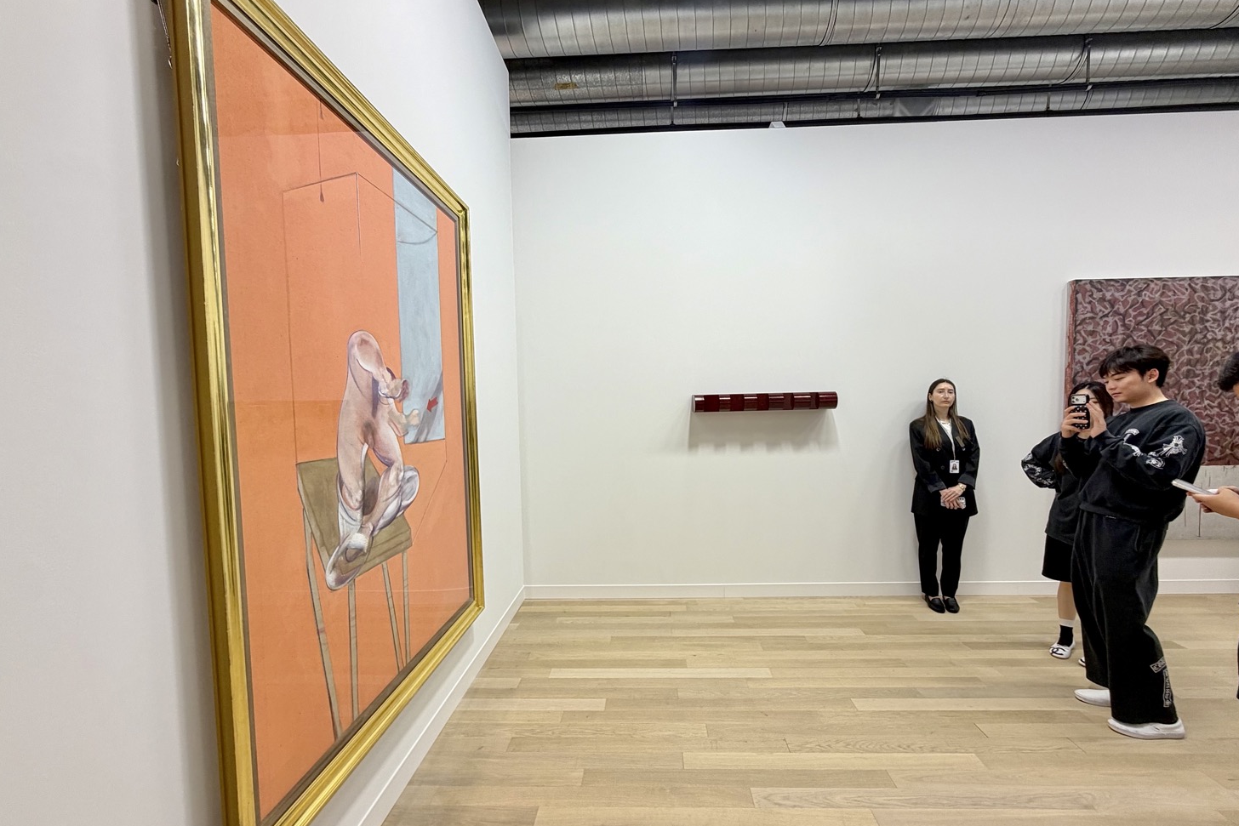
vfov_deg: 77.3
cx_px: 631
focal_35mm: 15
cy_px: 433
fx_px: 516
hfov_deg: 100.4
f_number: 2.2
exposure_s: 1/81
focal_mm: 2.22
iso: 80
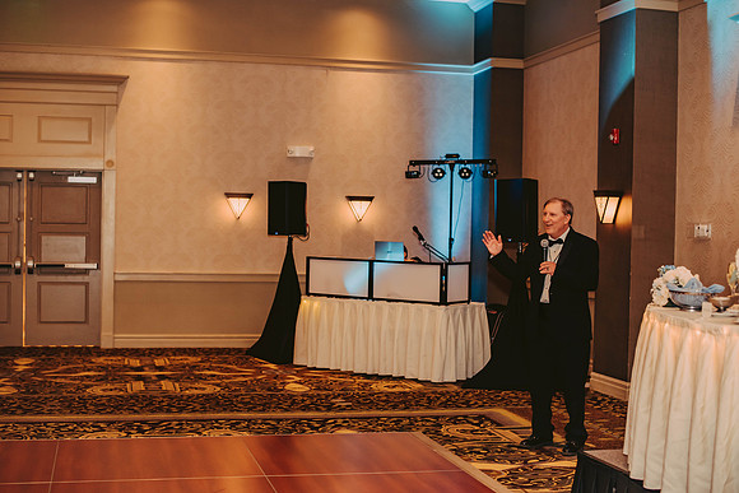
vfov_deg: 27.0
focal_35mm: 50
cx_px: 370
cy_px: 246
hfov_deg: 39.6
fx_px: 1027
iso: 800
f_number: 2.5
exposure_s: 1/125
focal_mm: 50
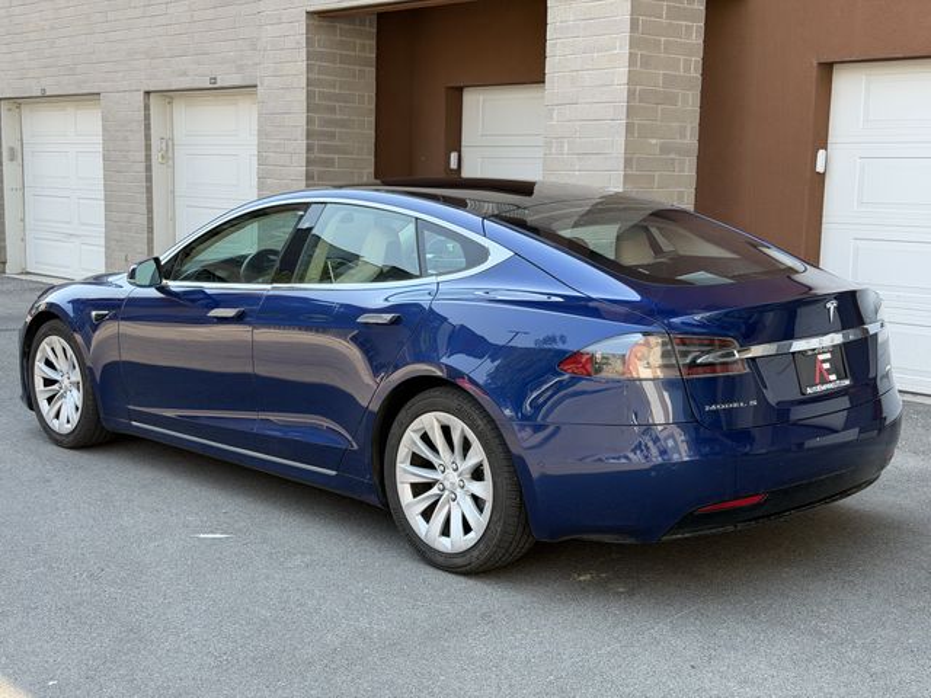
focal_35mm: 48
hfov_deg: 39.7
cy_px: 349
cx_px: 466
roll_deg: -1.3
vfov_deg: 30.3
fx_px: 1291
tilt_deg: -7.6
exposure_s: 1/631
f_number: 1.78
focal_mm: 6.76
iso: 80
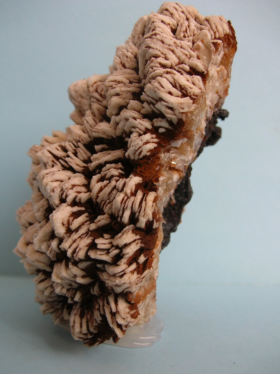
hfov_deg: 39.6
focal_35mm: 36
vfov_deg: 51.4
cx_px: 140
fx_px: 389
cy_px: 187
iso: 50
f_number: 2.7
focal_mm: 6
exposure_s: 1/53.4
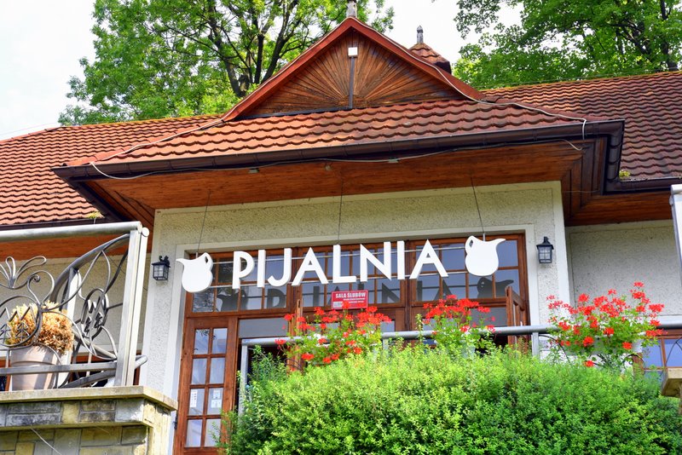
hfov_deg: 37.8
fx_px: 995
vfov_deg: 25.8
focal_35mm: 52
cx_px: 341
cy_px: 228
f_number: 8
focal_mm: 35
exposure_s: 1/500
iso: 800
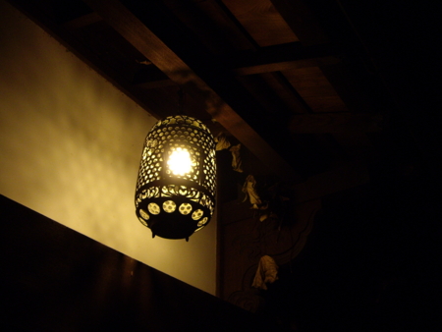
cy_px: 166
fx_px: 485
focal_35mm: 38
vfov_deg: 37.8
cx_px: 221
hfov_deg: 49.0
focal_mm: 6.2
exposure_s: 1/15
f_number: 2.7
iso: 200
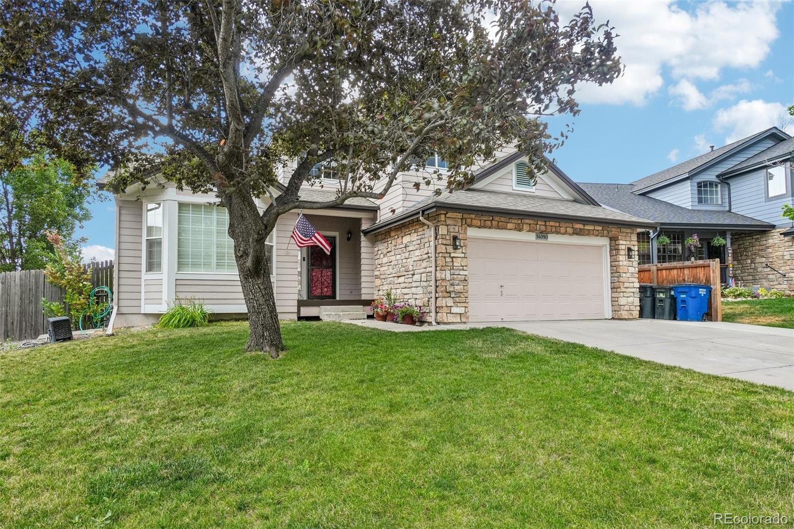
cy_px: 264
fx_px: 463
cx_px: 397
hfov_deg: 81.2
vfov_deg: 59.5
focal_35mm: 21
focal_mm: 14
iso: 320
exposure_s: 1/40
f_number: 8
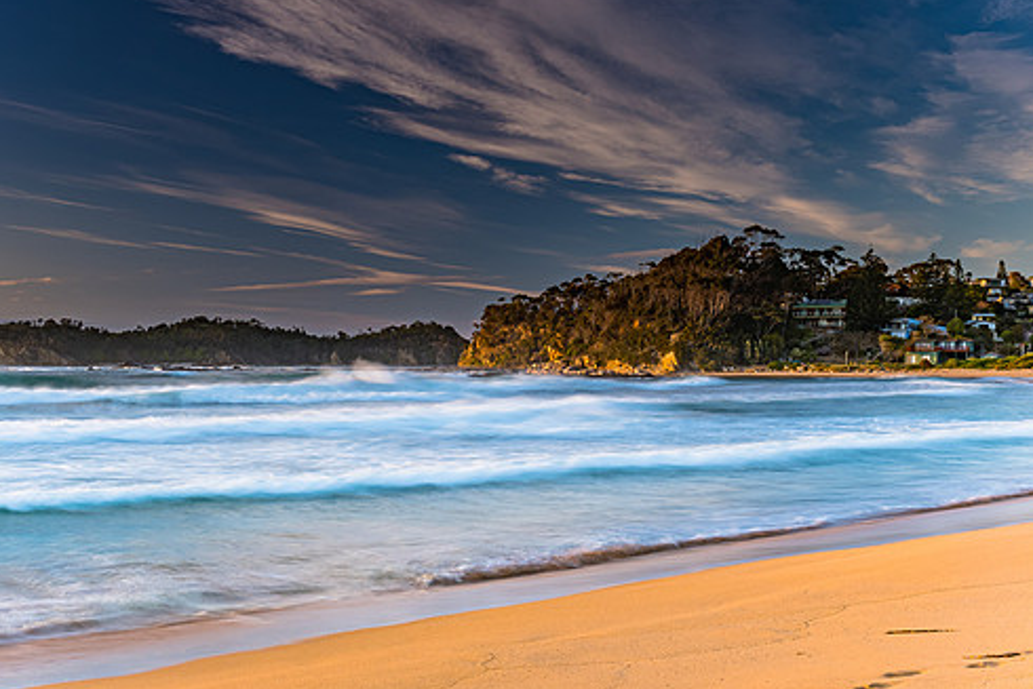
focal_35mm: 50
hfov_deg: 39.5
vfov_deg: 27.0
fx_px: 1435
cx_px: 426
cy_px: 328
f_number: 13
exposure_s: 1.3
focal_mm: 28
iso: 64
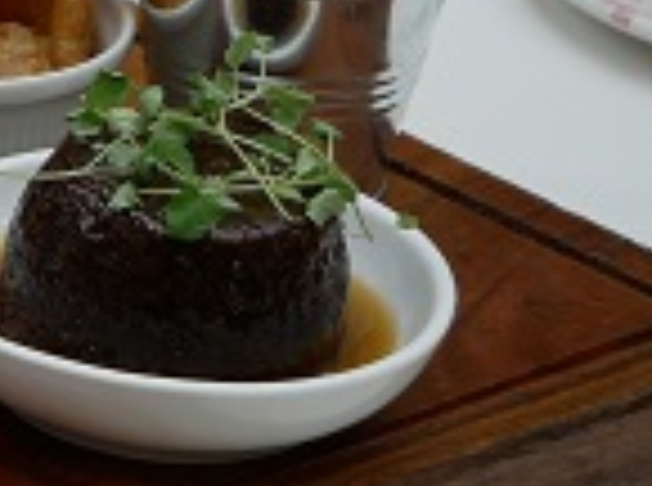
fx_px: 3250
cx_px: -468
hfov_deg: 10.8
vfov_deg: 8.5
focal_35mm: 173
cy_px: 128
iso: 200
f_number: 5
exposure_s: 1/320
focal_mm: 25
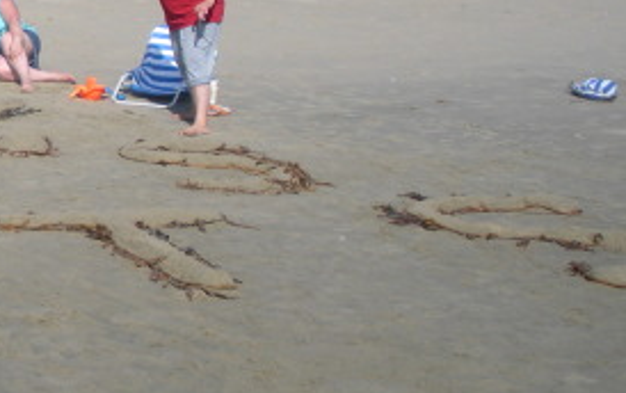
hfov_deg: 21.9
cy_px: 69
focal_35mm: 89
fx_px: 1520
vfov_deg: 14.6
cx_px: -87
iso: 64
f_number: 3.5
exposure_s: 1/931
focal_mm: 6.3
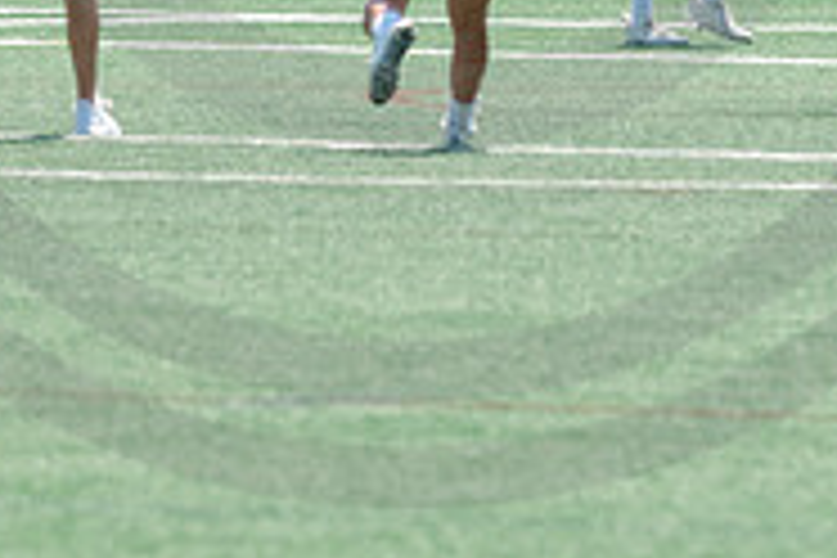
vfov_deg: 1.5
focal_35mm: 941
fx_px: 21877
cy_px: -290
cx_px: -205
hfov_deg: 2.2
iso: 400
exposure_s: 1/1600
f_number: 5
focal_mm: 200
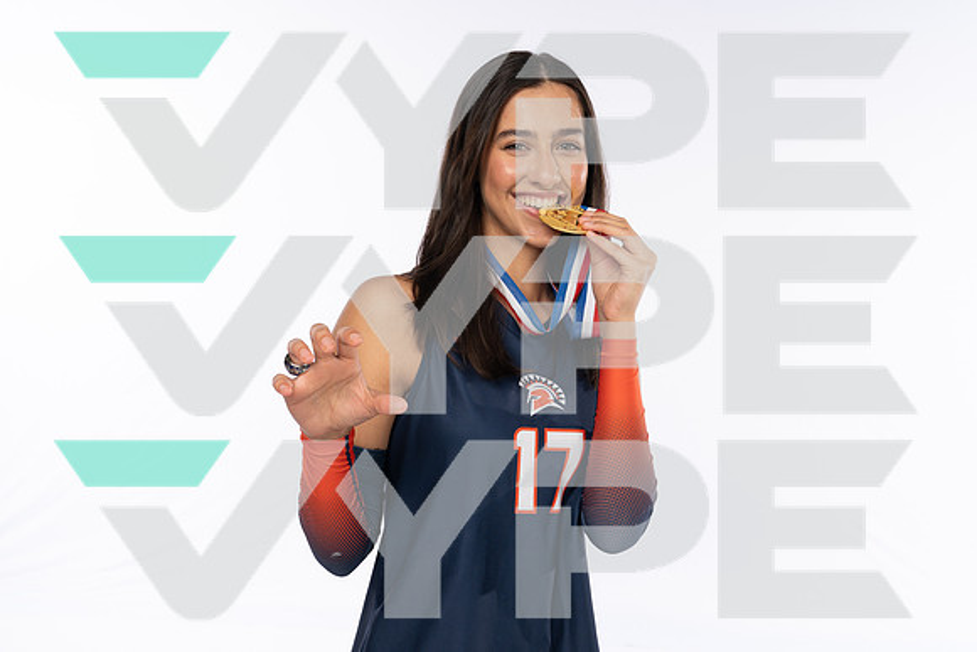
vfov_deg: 33.4
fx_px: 1086
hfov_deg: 48.4
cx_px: 488
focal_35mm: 40
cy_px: 326
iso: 200
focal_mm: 40
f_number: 7.1
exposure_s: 1/250
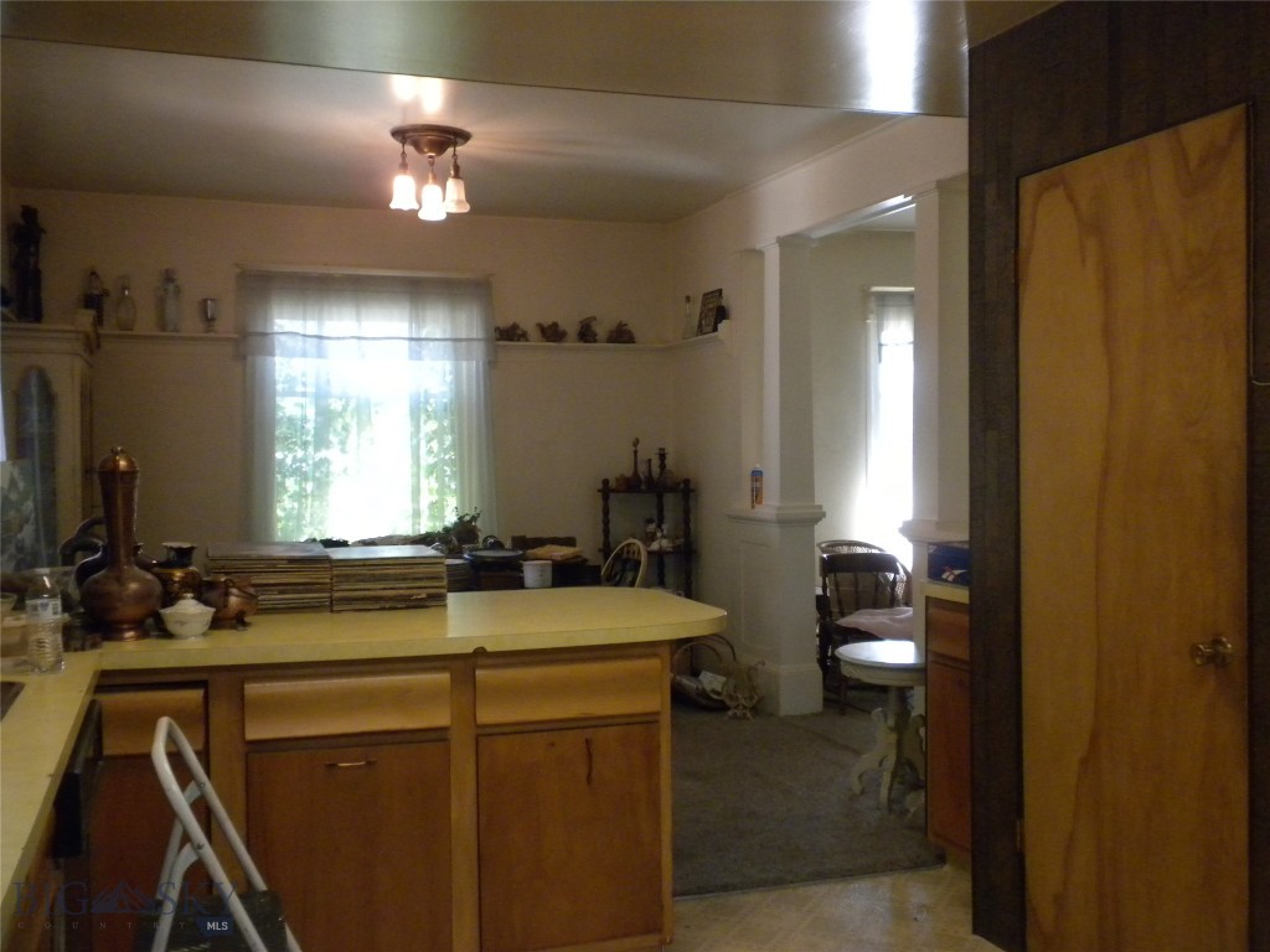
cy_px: 476
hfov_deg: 50.1
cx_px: 635
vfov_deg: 38.7
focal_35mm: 37
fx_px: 1357
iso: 400
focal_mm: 6.6
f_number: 3.5
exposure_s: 1/76
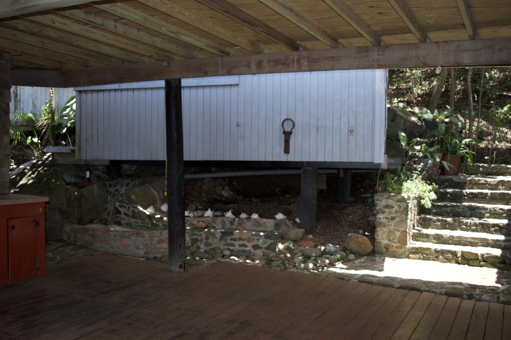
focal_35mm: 33
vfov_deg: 39.9
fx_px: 468
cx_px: 256
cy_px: 170
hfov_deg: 57.3
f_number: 4
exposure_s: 1/125
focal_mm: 22
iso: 125
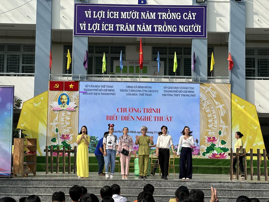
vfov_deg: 19.1
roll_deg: -0.8
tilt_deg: +7.5
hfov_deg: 25.3
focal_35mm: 77
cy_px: 101
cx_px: 134
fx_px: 598
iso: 25
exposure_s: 1/219
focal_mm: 9
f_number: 2.8
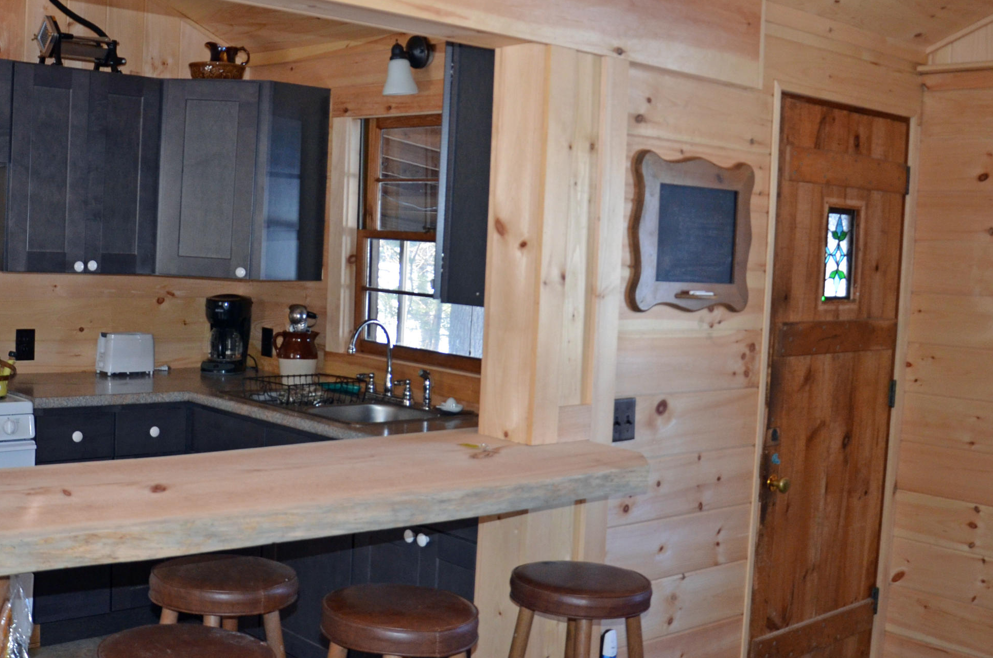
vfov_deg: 31.7
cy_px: 325
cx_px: 329
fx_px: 1156
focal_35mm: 42
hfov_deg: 45.8
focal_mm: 18
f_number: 3.5
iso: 800
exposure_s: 1/60
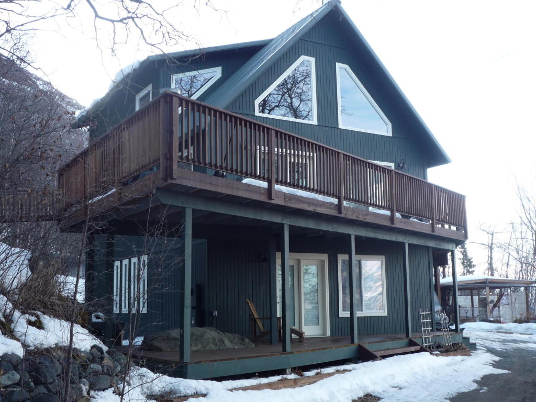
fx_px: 666
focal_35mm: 43
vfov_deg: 33.6
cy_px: 201
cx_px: 268
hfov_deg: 43.9
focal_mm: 7
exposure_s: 1/80
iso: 100
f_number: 4.3
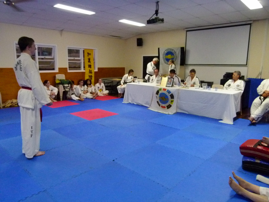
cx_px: 134
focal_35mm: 25
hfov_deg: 69.4
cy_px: 101
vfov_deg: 54.9
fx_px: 194
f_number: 2.8
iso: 800
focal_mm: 4.5
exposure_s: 1/50
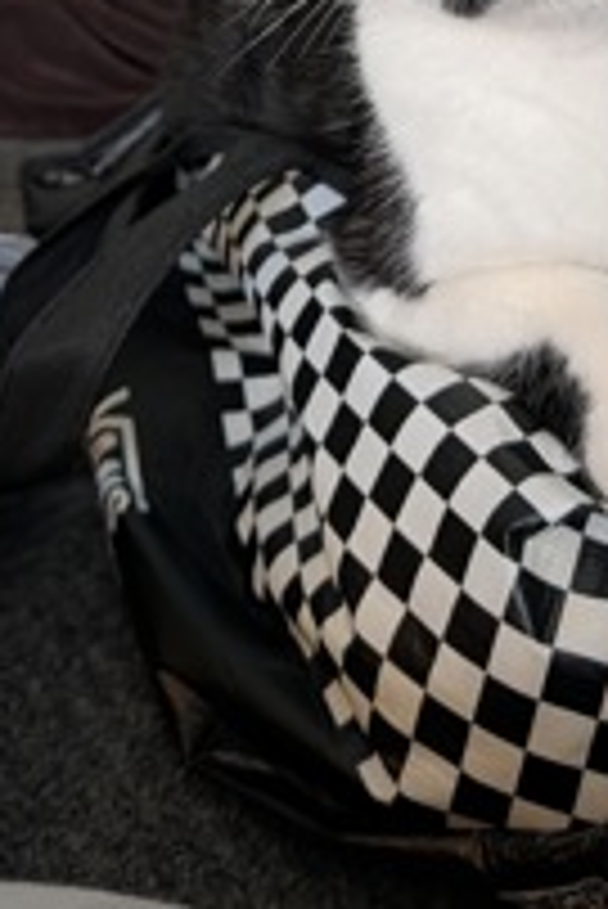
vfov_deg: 27.3
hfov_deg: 19.8
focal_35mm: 69
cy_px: -32
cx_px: 320
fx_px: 1745
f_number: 1.68
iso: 939
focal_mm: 6.9
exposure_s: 1/103
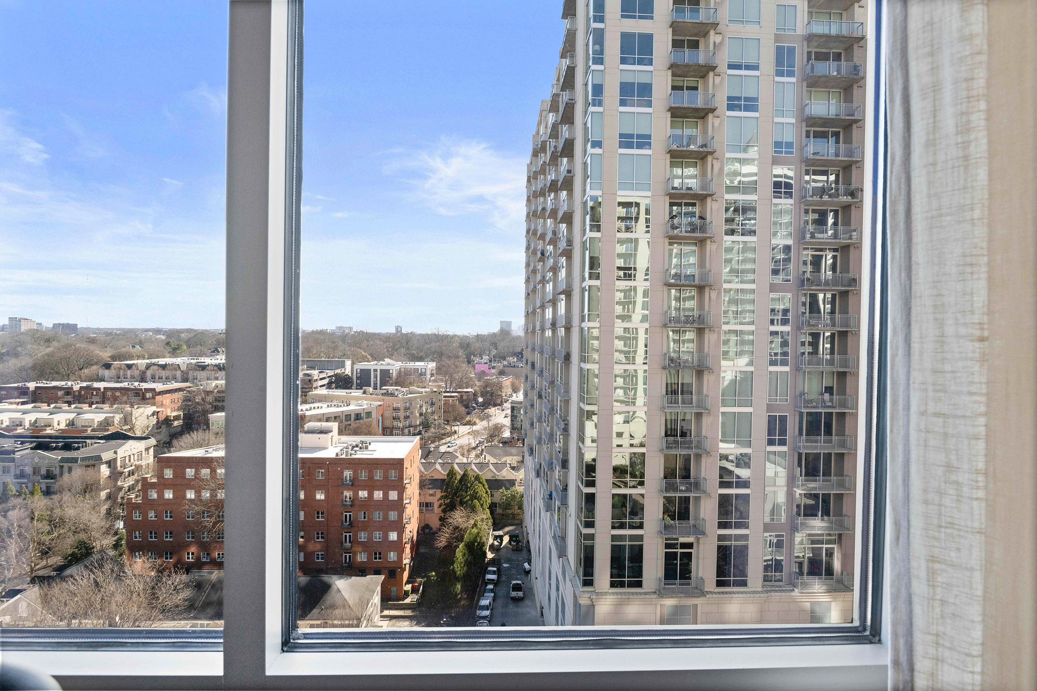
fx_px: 490
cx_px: 518
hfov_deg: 93.3
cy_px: 346
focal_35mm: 17
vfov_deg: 70.4
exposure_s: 1/40
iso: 400
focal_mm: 17
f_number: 11
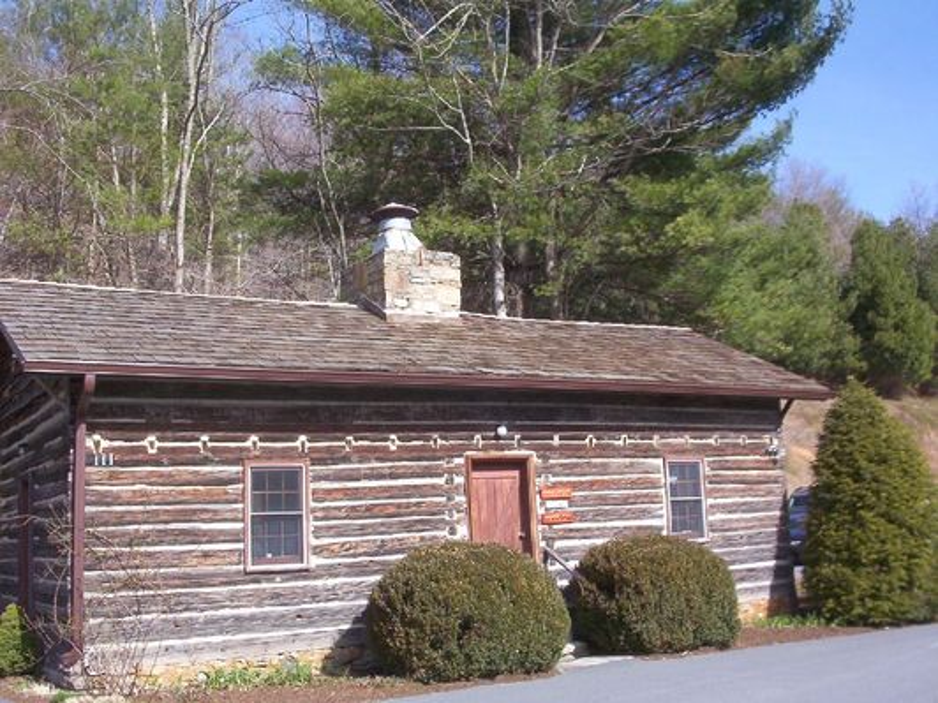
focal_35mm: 39
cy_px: 352
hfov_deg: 47.9
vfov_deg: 36.8
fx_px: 1057
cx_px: 469
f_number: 4.5
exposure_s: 1/485
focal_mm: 6
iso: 100
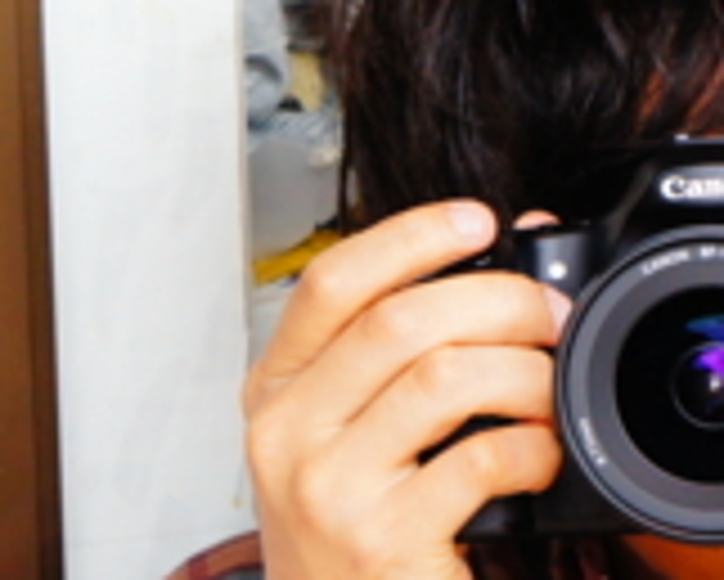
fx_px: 8240
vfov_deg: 4.0
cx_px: 1129
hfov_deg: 5.0
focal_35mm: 384
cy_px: 706
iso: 500
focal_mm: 55
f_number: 5.6
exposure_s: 1/100
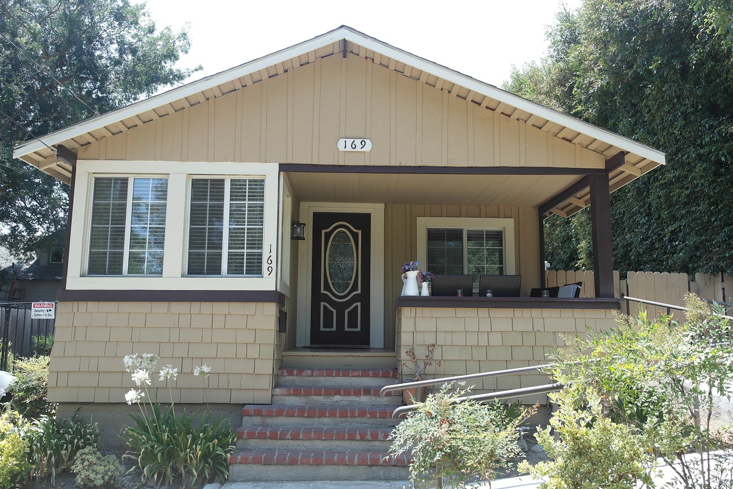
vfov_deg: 43.6
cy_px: 244
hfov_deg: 61.9
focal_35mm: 30
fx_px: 611
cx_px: 366
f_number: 5
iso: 100
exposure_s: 1/160
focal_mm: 20
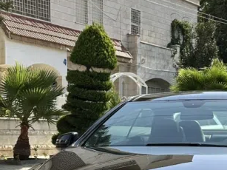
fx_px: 328
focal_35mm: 50
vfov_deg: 27.4
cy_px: 171
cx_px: 158
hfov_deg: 37.6
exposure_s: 1/3472
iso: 80
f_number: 1.78
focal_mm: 6.86
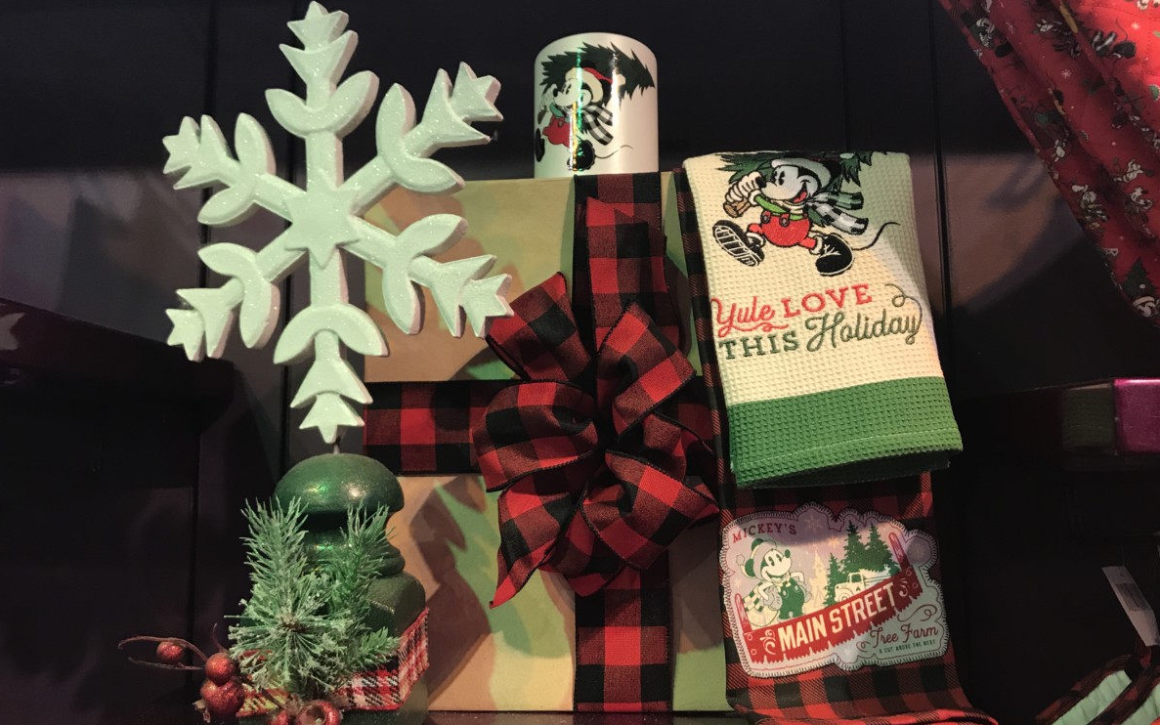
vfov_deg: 41.8
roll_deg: +0.7
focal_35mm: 30
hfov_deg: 62.9
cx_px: 577
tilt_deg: +7.7
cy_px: 359
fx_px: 948
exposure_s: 1/17
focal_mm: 3.99
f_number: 1.8
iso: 40
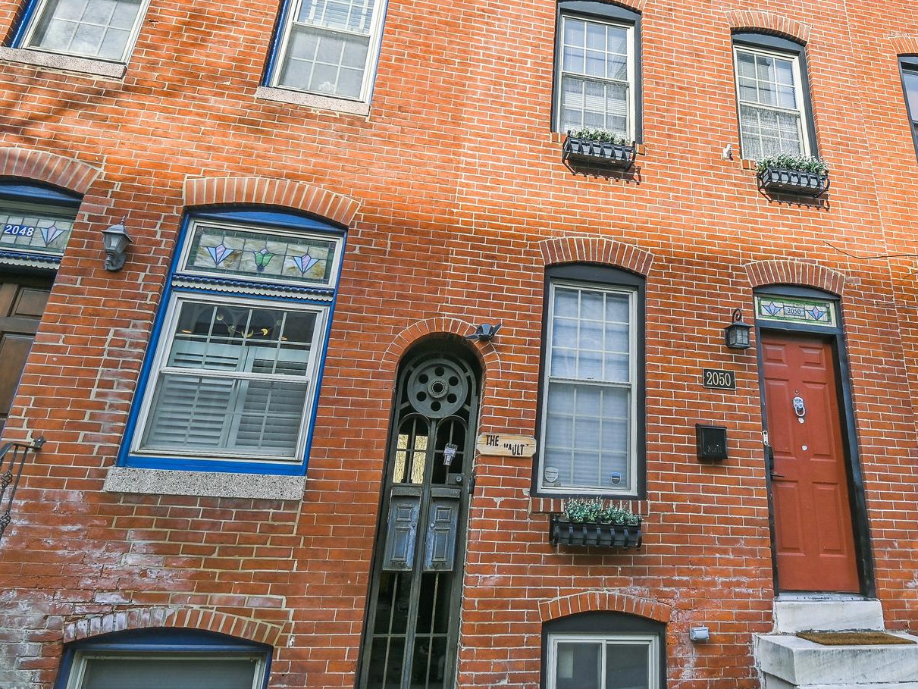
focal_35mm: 26
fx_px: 690
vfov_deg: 51.9
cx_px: 578
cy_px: 218
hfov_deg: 66.2
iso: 100
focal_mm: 16
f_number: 6.3
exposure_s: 1/320
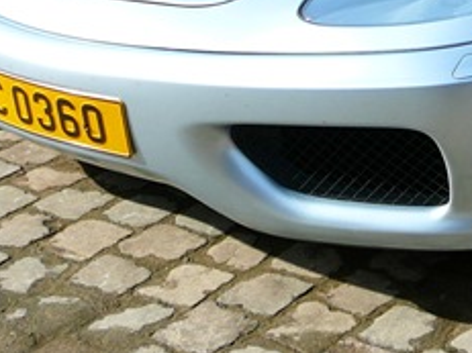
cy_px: -43
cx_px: 535
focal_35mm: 97
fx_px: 1322
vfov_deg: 14.8
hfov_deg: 19.3
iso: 80
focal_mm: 5.2
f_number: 2.8
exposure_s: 1/640
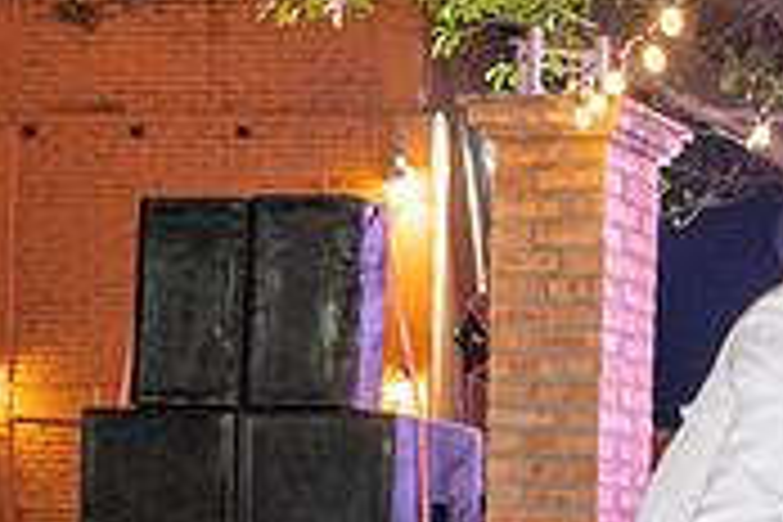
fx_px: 2545
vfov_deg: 11.3
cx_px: 1184
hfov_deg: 16.0
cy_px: 749
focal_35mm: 117
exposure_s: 1/80
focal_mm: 35
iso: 2500
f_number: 5
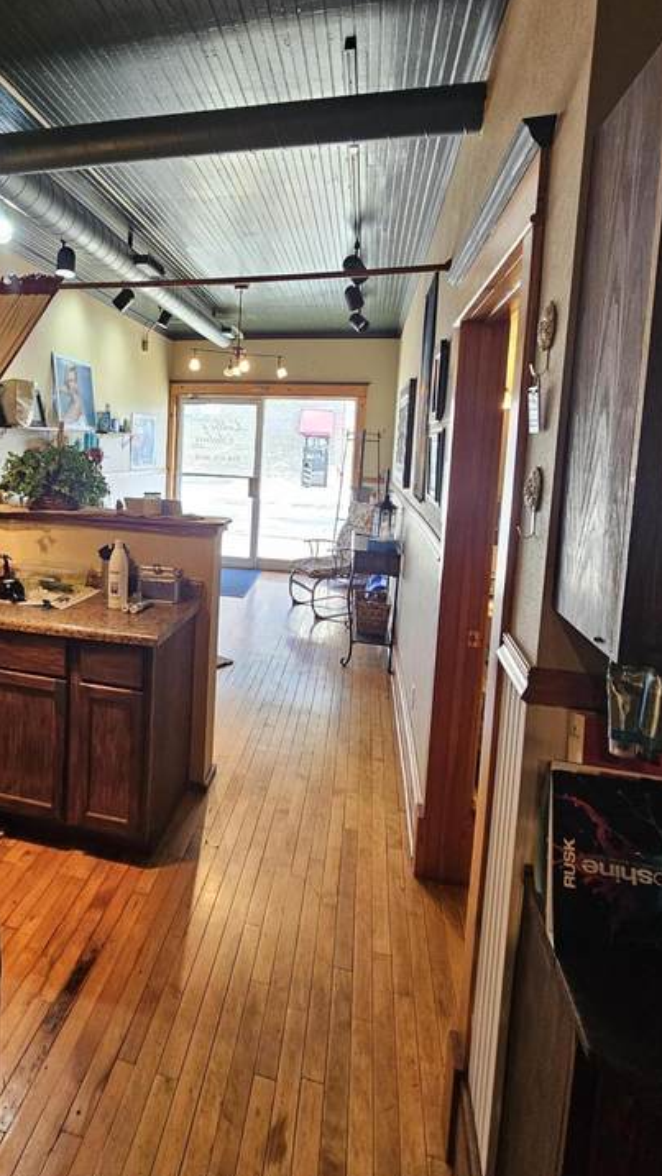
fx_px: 593
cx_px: 195
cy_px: 491
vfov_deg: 88.8
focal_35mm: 19
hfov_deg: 56.5
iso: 200
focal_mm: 2.2
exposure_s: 1/60
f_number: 2.2
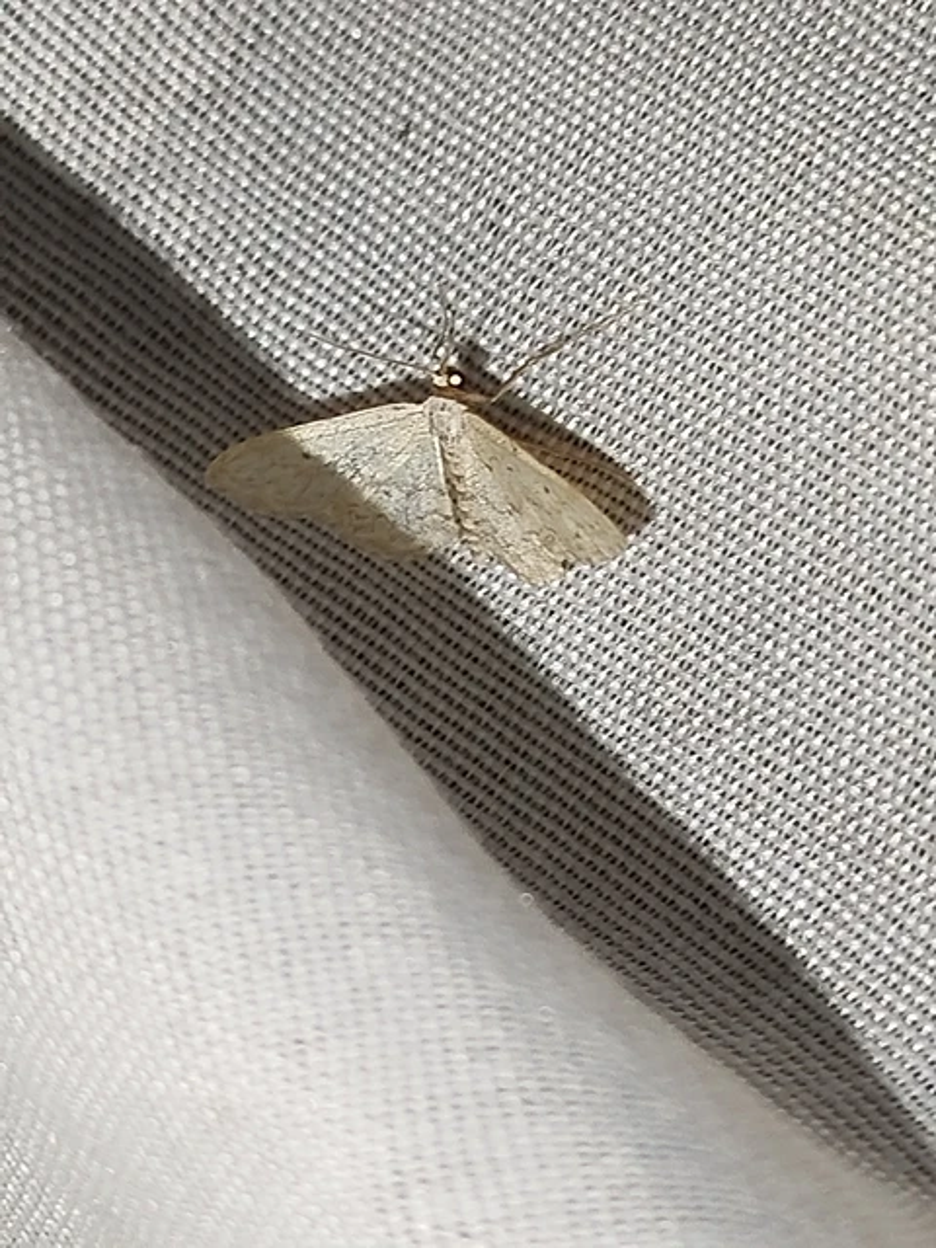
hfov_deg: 14.4
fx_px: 3713
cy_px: 624
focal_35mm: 103
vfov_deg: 19.1
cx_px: 468
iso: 80
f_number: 1.7
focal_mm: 5.31
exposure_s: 1/50
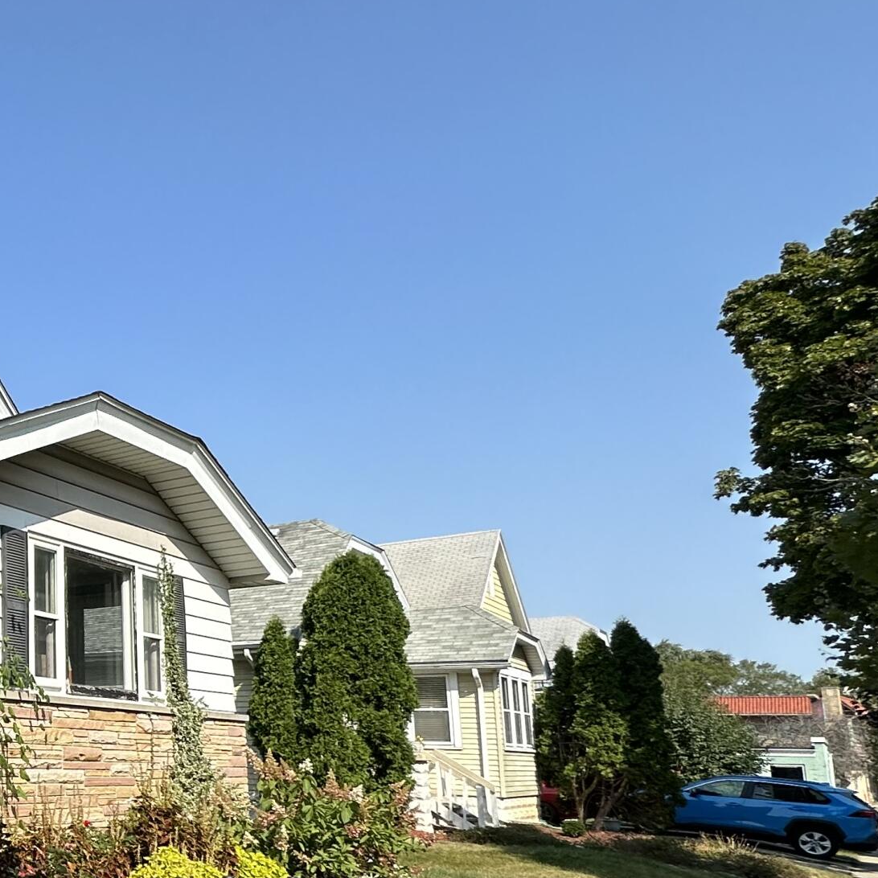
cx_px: -235
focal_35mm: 34
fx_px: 976
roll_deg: -2.0
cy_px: 600
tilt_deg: +7.9
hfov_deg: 35.2
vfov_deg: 47.5
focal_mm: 2.22
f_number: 2.2
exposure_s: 1/2257
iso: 50
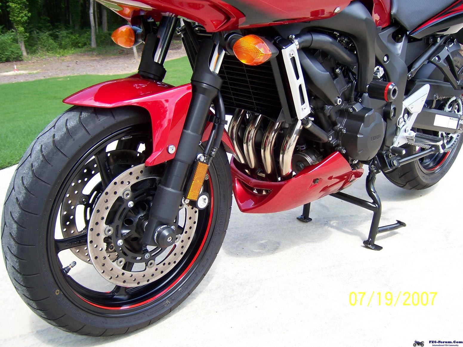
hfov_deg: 51.4
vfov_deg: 39.7
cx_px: 232
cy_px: 174
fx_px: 482
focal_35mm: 36
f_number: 2.8
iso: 80
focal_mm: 6.2
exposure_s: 1/200
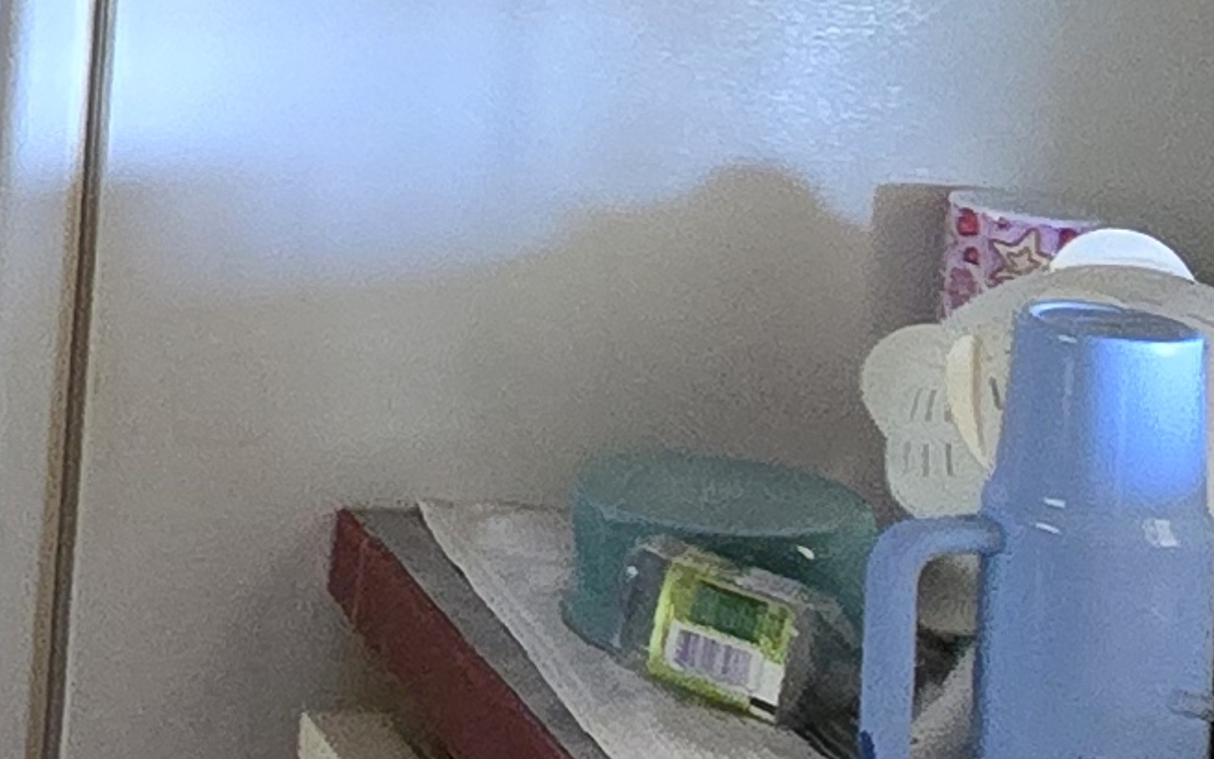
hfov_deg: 20.3
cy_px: -428
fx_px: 2779
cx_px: -727
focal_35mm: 84
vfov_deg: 14.4
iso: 1250
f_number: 2.2
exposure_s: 1/60
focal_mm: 2.2
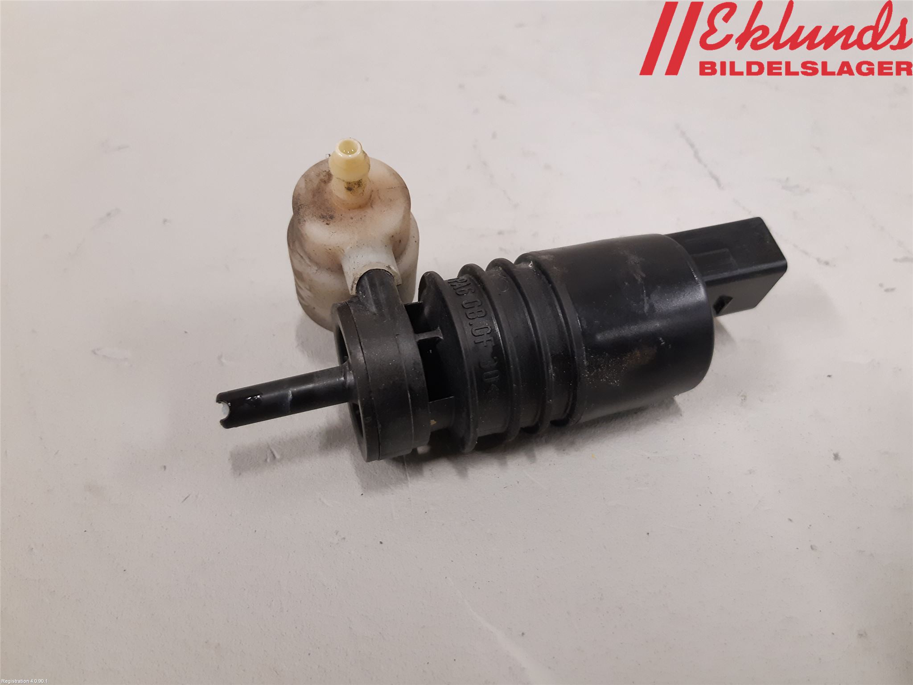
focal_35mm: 26
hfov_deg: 67.3
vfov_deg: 53.1
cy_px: 342
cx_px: 456
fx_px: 686
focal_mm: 3.93
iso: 200
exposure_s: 1/50
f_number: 1.7
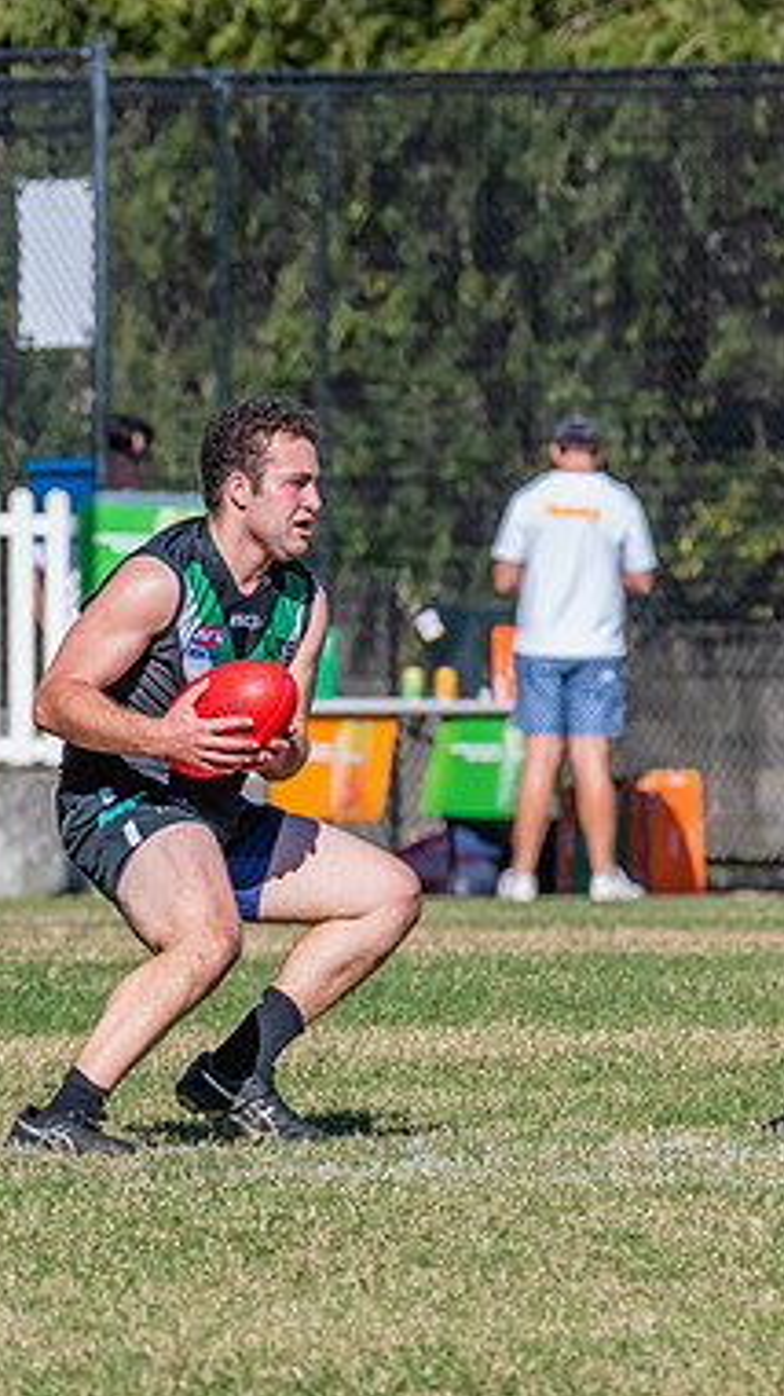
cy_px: 657
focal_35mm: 854
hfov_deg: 1.4
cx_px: 146
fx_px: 31597
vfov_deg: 2.5
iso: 800
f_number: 10
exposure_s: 1/1600
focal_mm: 320
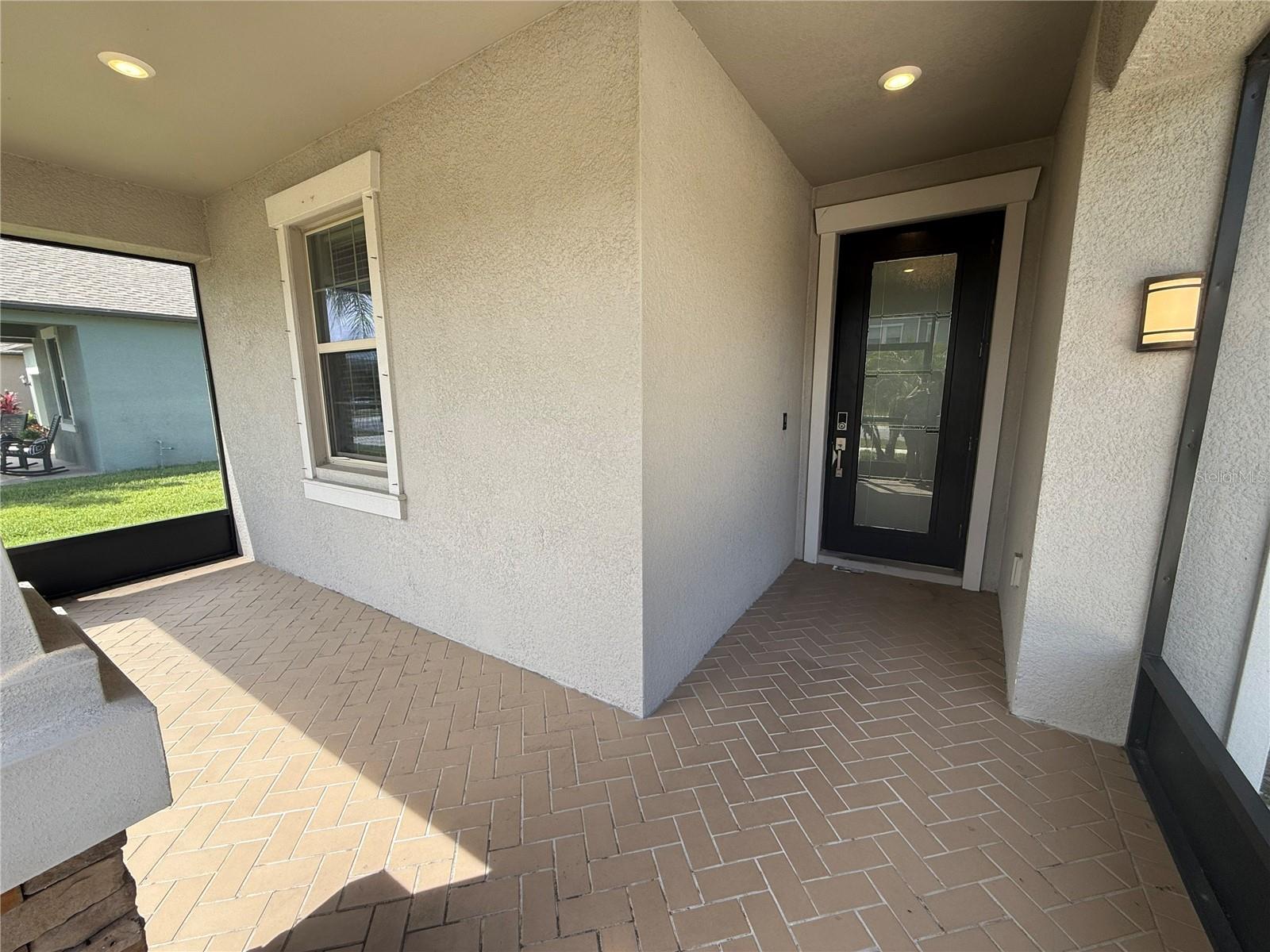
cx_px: 635
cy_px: 476
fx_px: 514
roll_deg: +0.3
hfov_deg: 102.1
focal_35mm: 14
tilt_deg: -9.2
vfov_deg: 85.7
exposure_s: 1/296
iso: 50
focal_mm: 2.22
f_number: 2.2
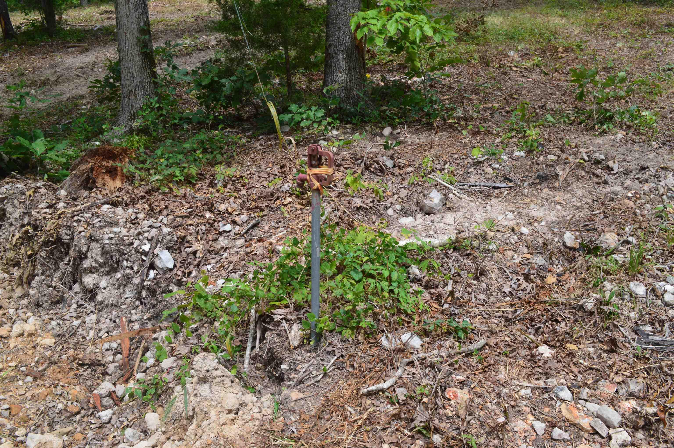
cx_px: 337
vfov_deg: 43.5
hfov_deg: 62.0
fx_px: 561
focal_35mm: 30
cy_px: 224
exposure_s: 1/250
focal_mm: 20
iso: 400
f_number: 10
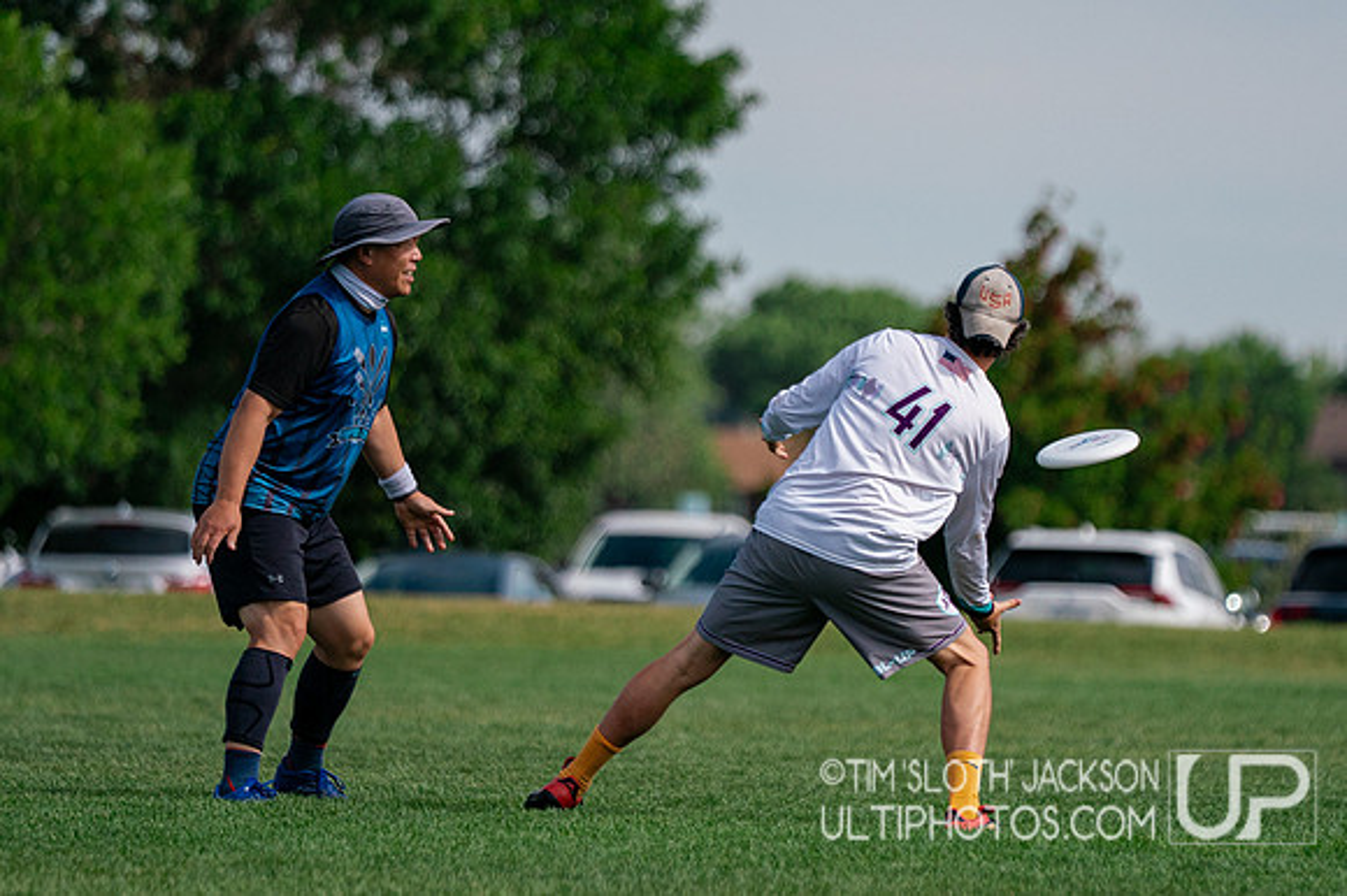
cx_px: 830
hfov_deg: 6.2
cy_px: 407
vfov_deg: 4.1
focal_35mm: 333
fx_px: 12454
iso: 500
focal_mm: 200
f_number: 2.8
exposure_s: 1/10000
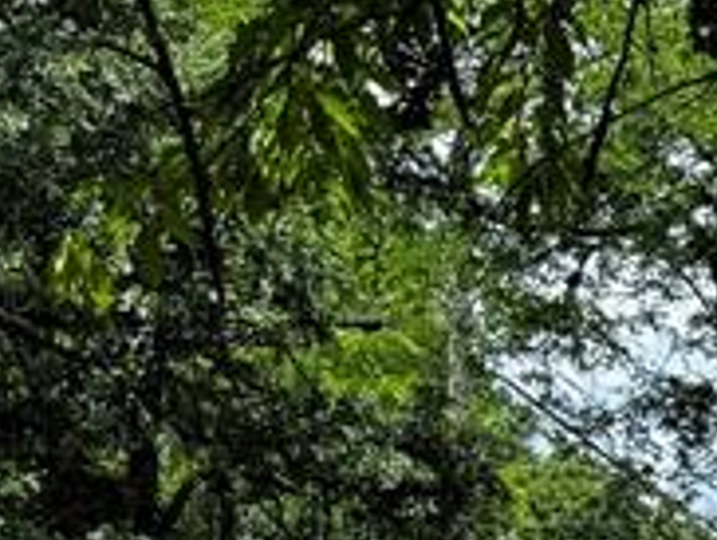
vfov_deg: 9.7
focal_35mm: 135
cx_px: 1284
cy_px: 1316
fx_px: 2800
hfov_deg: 13.2
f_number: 1.78
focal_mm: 6.76
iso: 80
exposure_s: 1/1311
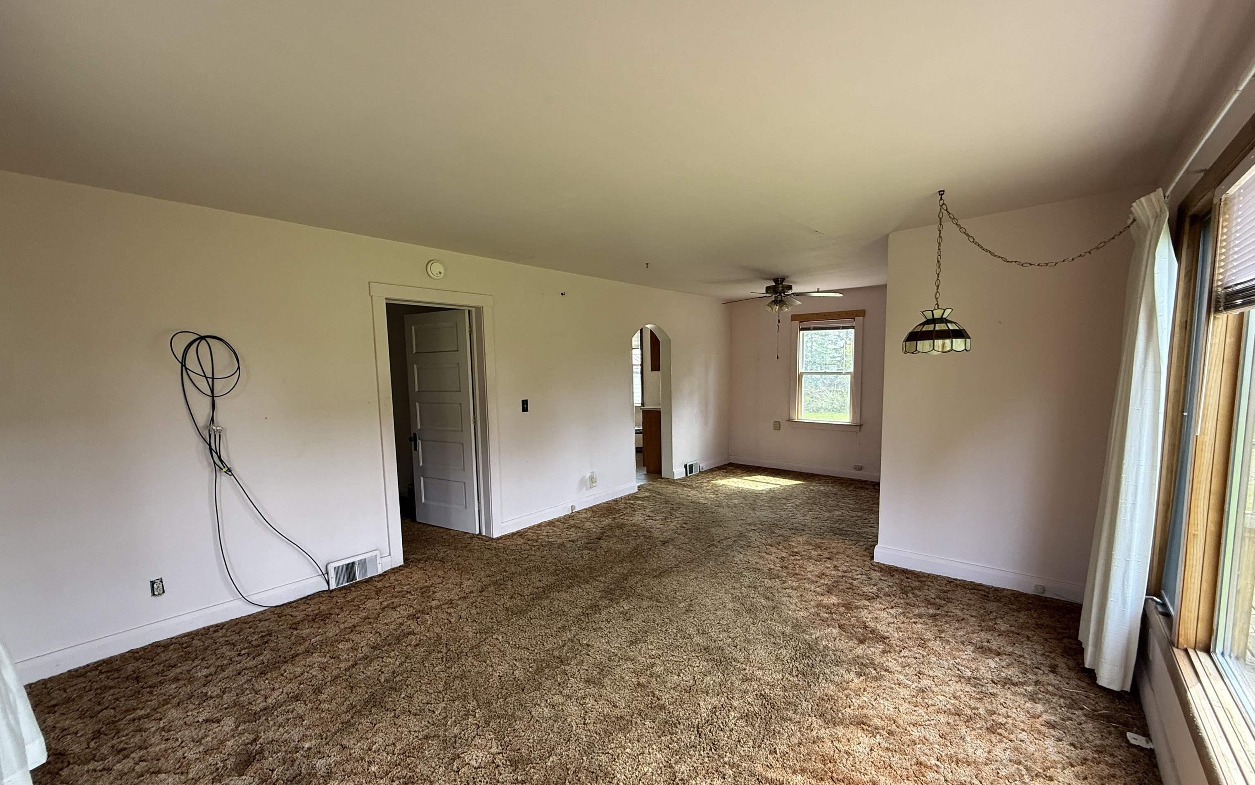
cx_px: 624
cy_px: 414
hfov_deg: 101.5
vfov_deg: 74.7
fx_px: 513
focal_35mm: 15
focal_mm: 2.22
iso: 125
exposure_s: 1/99
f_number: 2.2
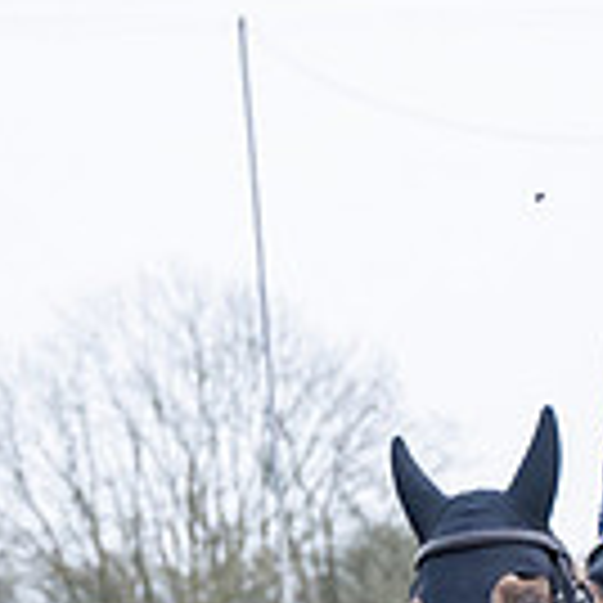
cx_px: 710
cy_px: 1238
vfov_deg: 3.8
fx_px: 8987
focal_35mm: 456
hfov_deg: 3.8
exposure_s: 1/1000
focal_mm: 70
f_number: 4
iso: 800
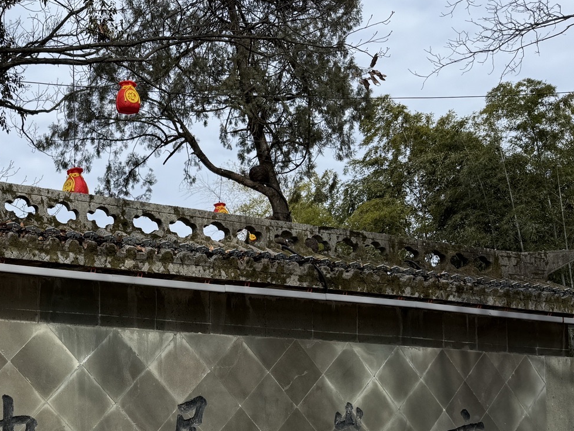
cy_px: 422
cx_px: 63
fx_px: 813
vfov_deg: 28.0
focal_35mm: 49
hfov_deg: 36.6
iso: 80
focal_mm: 6.76
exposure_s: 1/1855
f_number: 1.78
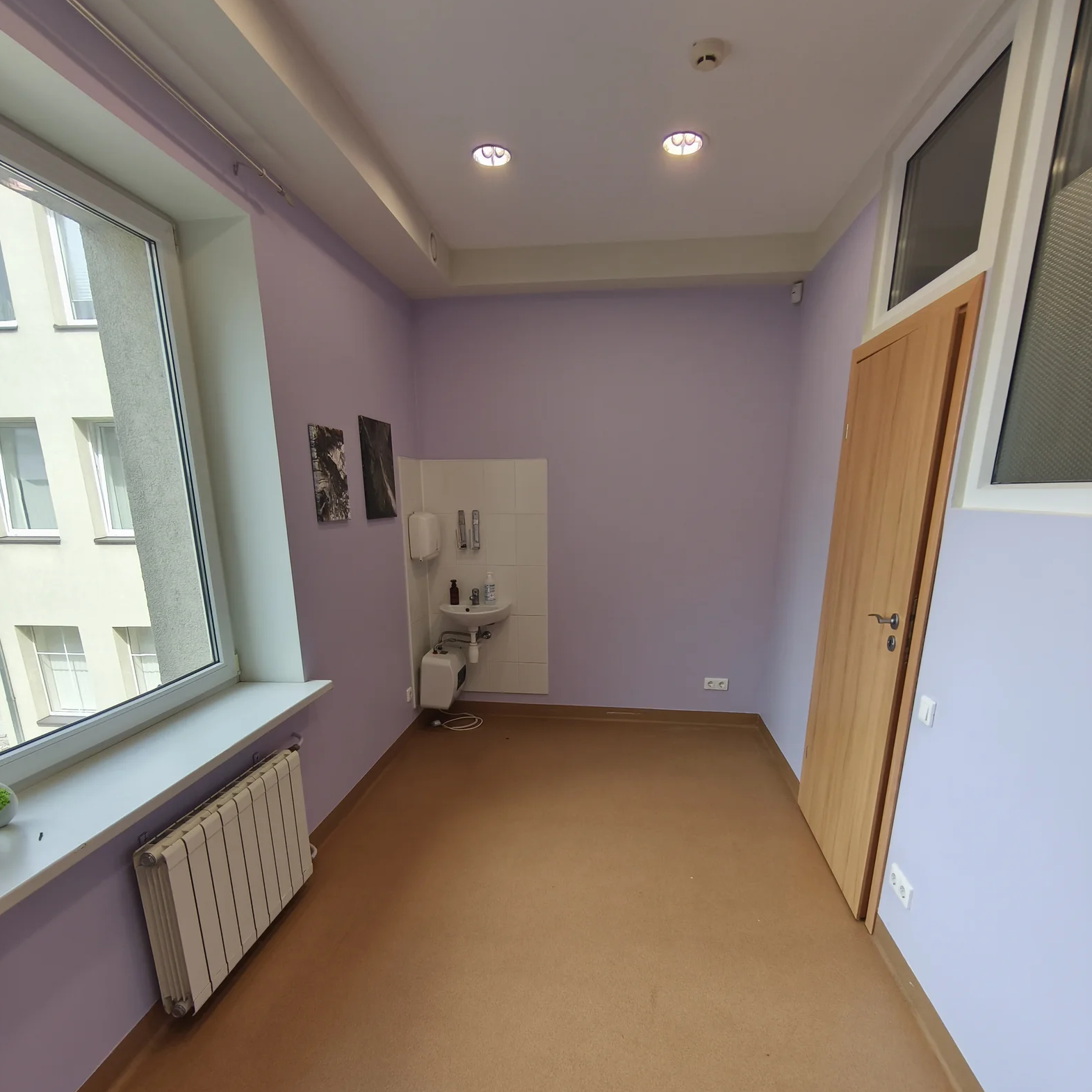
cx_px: 553
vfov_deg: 79.5
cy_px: 672
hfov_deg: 80.7
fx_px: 642
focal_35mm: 18
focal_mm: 1.91
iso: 64
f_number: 2.2
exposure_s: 1/50
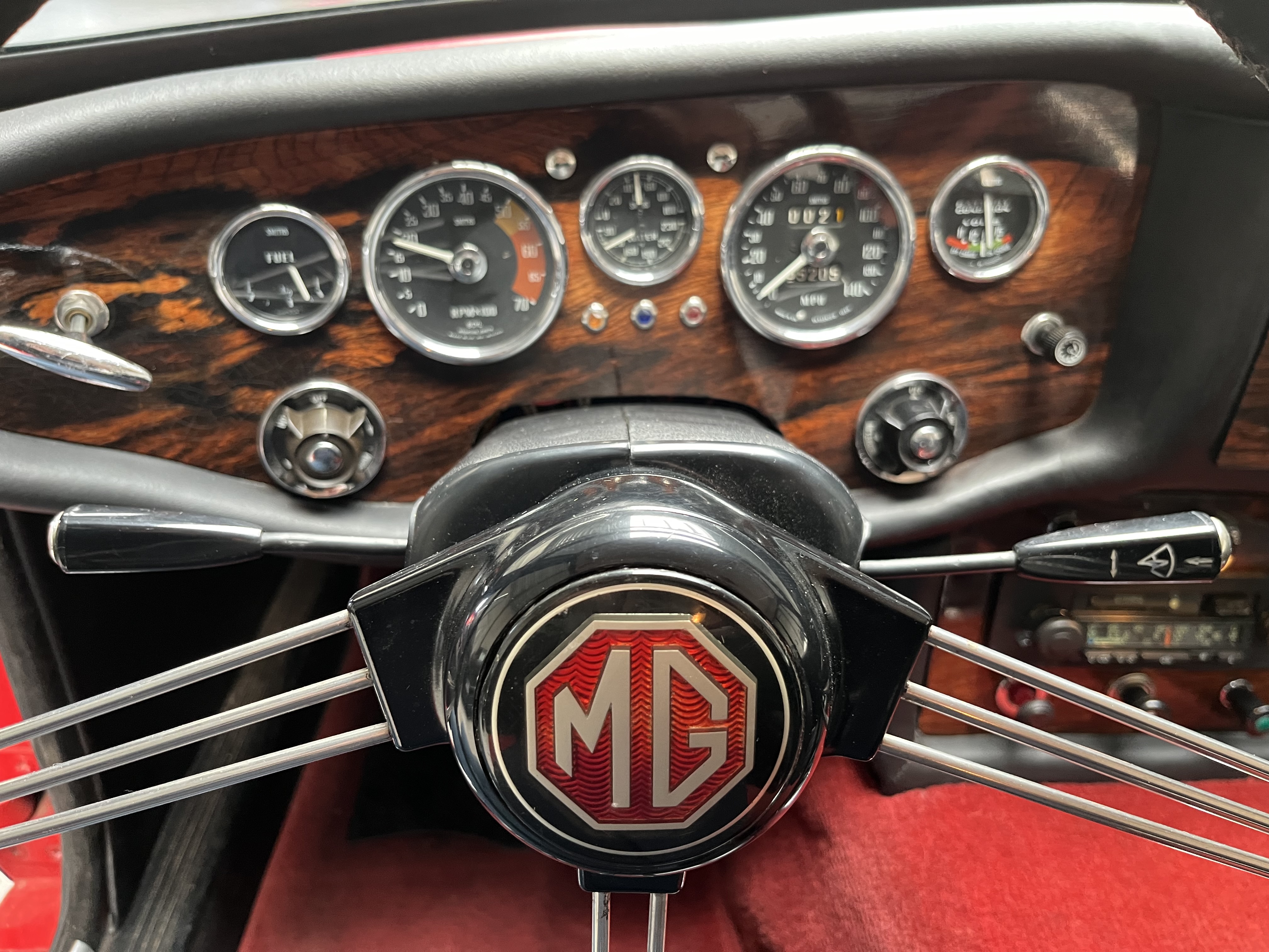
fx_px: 953
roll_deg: -3.0
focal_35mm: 26
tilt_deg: -32.0
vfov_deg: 53.1
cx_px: 634
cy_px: 476
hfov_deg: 67.3
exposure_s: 1/60
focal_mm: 5.1
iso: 320
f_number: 1.6
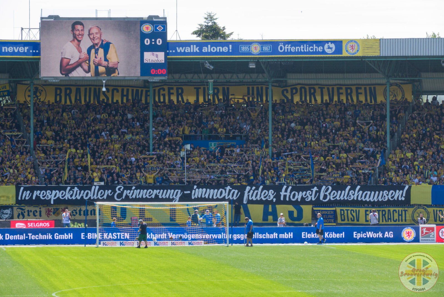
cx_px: 222
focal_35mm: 214
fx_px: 2641
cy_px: 148
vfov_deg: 6.4
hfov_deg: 9.6
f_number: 8
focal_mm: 78.4
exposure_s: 1/200
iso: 200
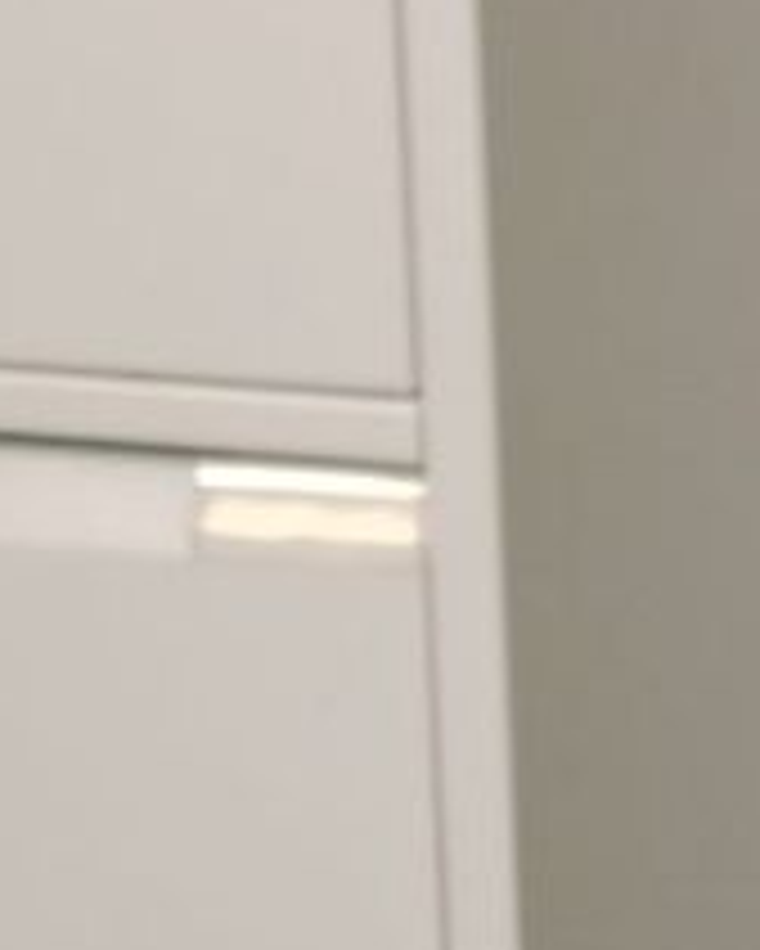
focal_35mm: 122
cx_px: 1363
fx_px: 3428
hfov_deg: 11.7
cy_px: -268
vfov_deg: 15.1
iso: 354
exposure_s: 1/50
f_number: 1.8
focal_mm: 4.25
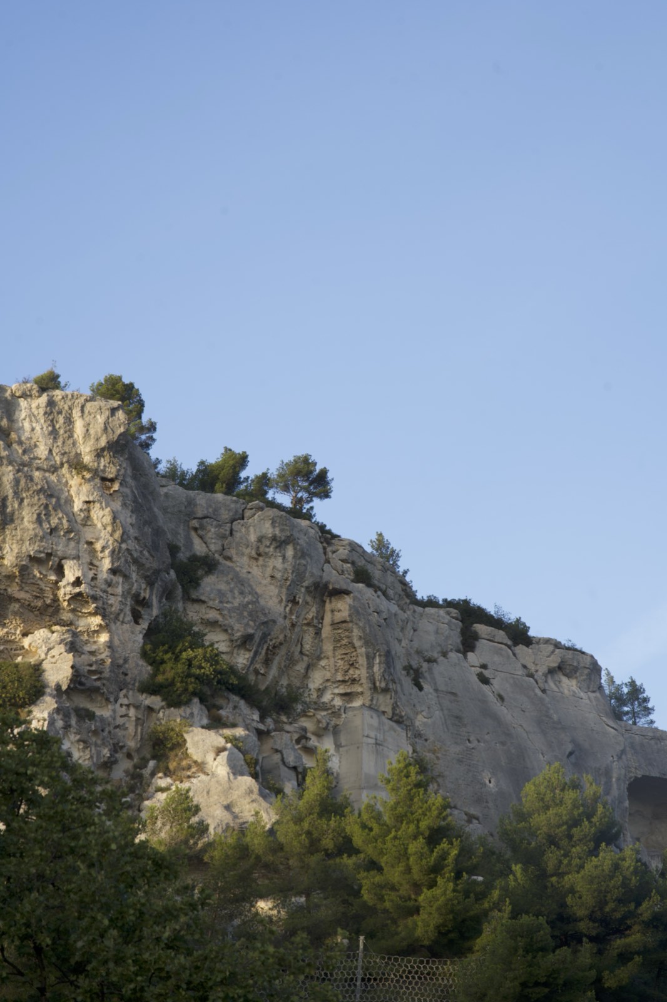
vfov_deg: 19.5
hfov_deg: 13.0
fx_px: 2919
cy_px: 501
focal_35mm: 105
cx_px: 334
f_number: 10
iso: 160
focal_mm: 105
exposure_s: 1/60
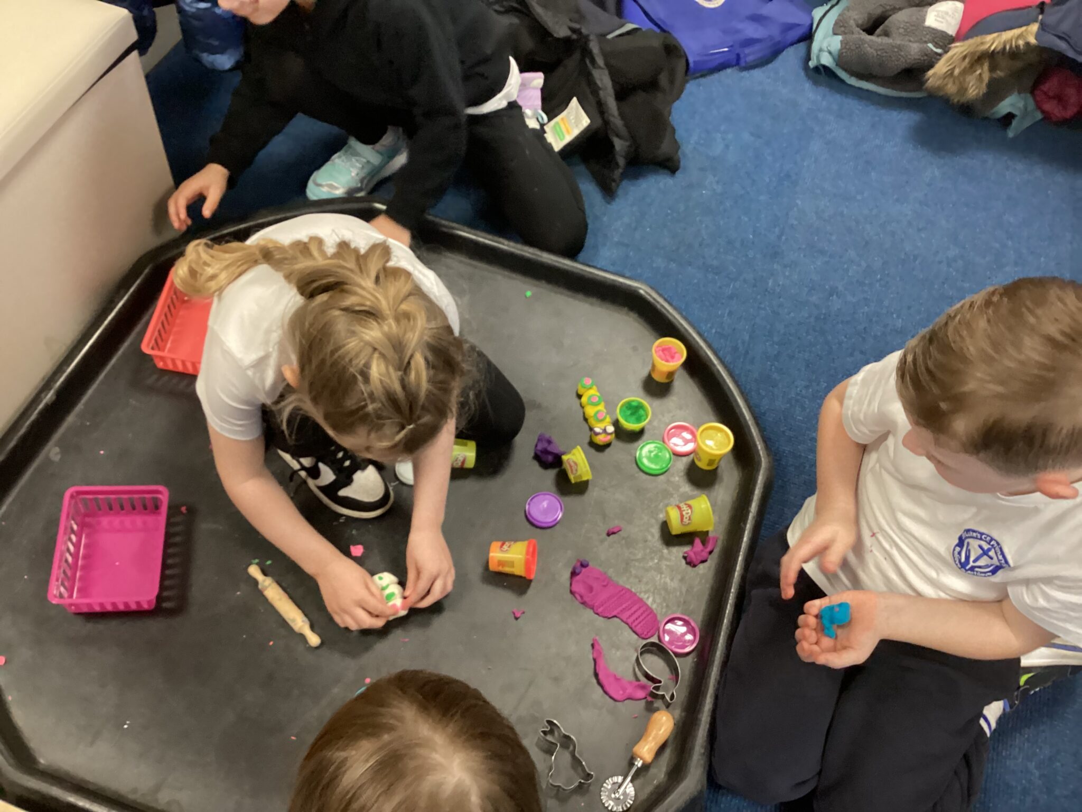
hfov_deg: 58.4
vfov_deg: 45.4
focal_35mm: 31
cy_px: 406
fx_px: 969
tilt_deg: -55.3
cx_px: 541
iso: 320
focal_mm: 3.3
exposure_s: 1/50
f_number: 2.4
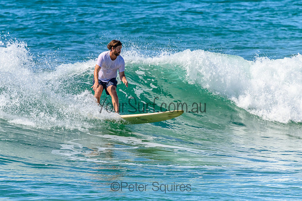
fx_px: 9234
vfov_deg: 1.3
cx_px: 123
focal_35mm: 1101
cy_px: 107
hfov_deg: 1.9
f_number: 11
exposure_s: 1/2000
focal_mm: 800
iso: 1250
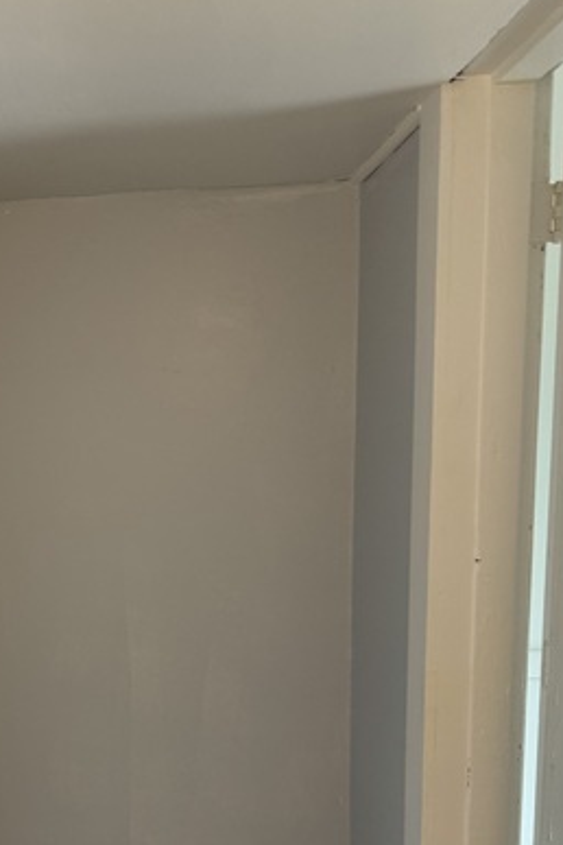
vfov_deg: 43.8
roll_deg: +3.3
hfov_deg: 29.7
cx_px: 41
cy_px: 647
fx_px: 1009
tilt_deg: -11.3
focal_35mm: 43
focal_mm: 6.76
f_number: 1.78
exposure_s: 1/60
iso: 200
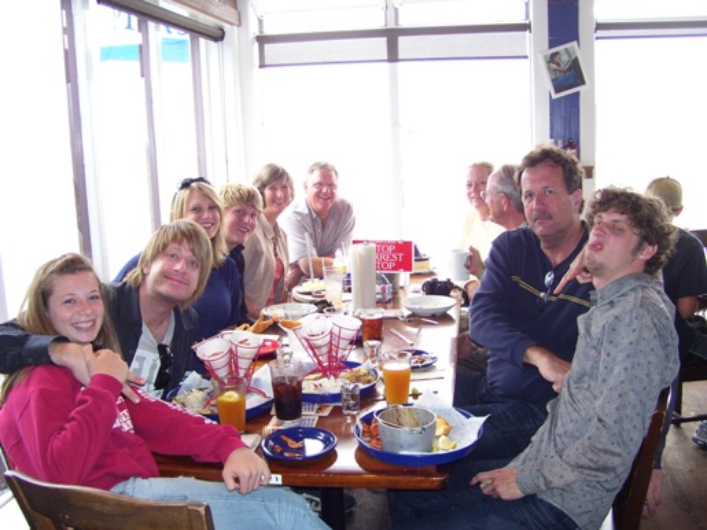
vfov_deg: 38.7
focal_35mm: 37
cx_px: 354
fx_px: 756
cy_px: 265
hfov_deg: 50.1
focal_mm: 6
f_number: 2.7
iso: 125
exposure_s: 1/90
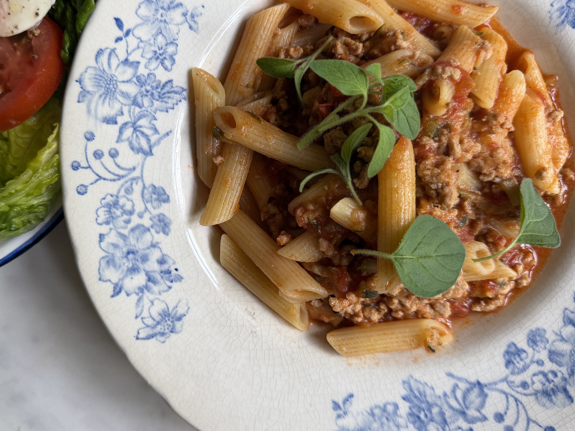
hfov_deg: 57.9
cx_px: 232
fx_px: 515
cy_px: 196
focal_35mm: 31
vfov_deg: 45.4
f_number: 1.78
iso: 64
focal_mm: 6.76
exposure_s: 1/121
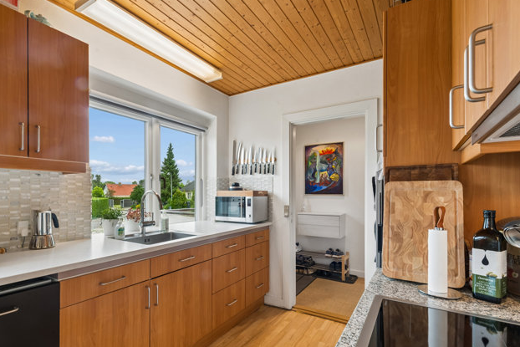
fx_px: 260
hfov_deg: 89.8
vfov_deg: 66.9
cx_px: 237
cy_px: 204
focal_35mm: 18
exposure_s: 1/5
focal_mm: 14
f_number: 11
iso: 200
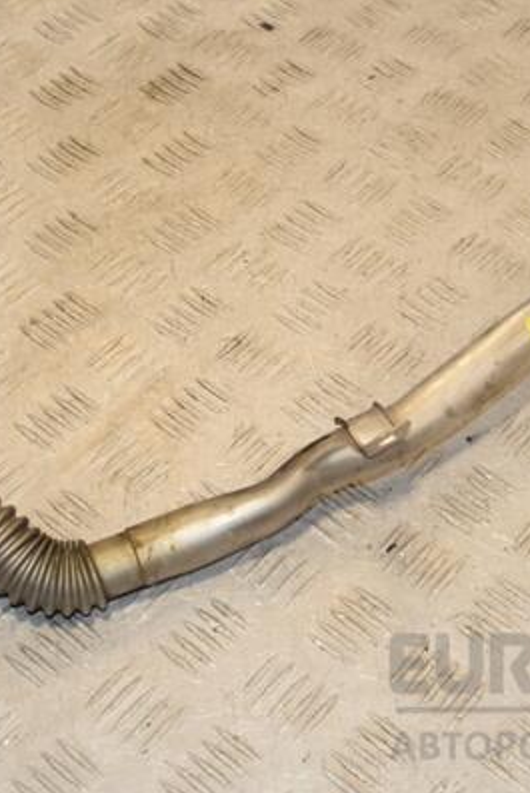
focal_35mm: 68
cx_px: 352
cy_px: 397
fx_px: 1500
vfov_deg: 29.6
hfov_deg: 20.0
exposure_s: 1/200
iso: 800
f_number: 9
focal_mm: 30
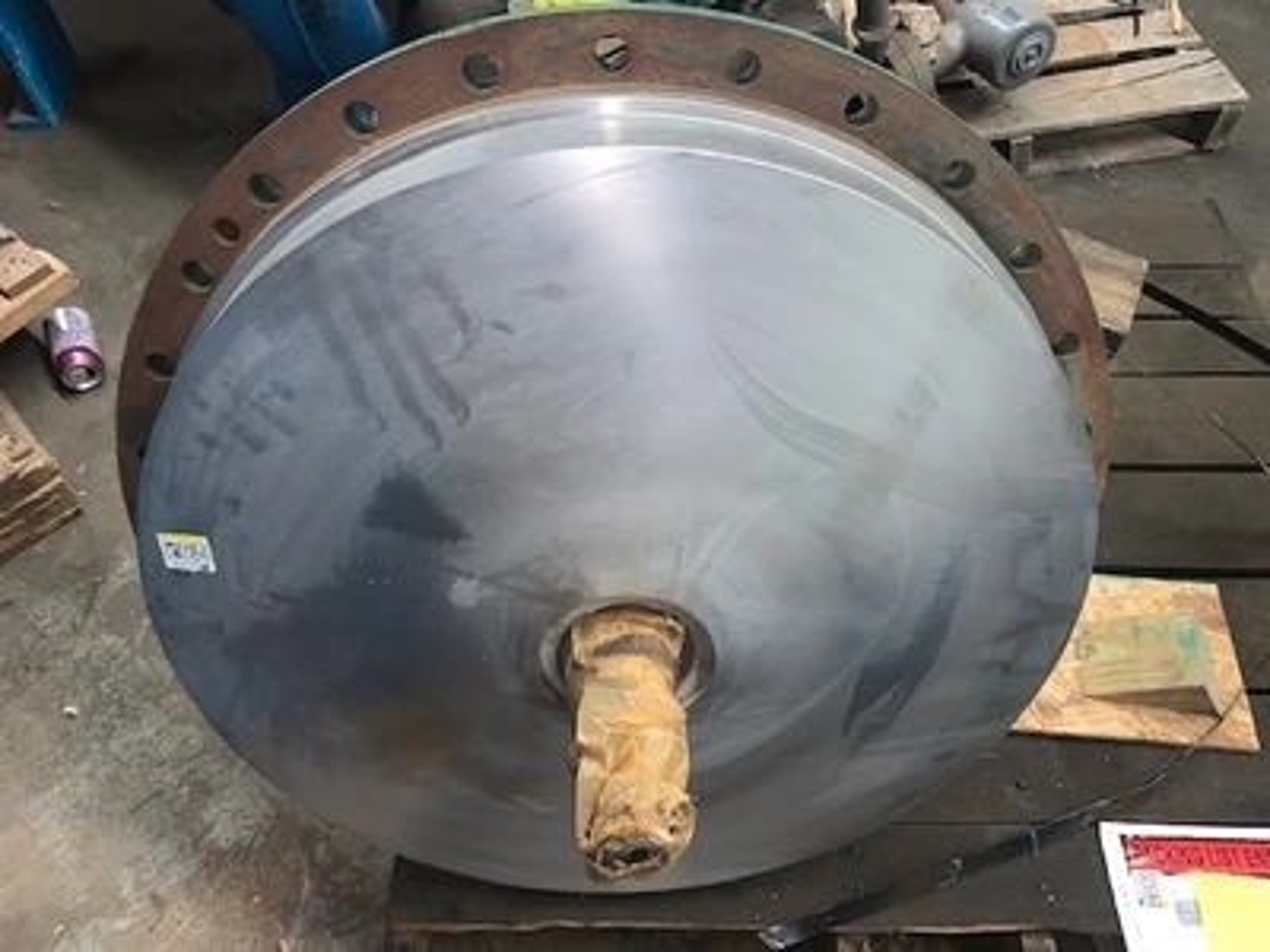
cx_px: 635
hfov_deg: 67.3
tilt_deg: -56.0
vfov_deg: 53.1
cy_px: 476
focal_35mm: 26
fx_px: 954
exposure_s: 1/6
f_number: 1.8
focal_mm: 4.25
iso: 50
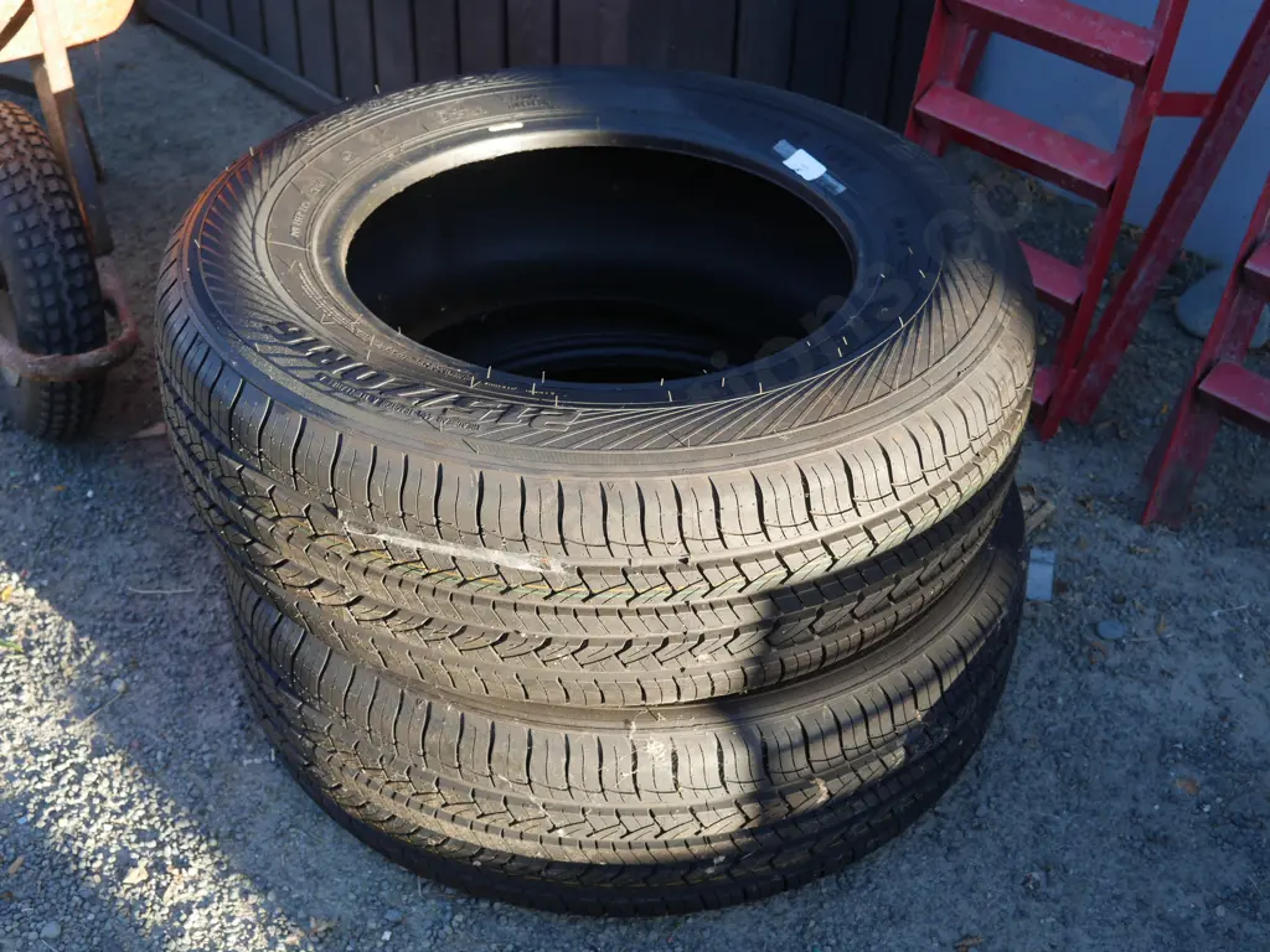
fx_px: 1614
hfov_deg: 42.9
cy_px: 476
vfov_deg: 32.9
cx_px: 635
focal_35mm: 44
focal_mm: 22
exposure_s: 1/100
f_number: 4.7
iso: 200
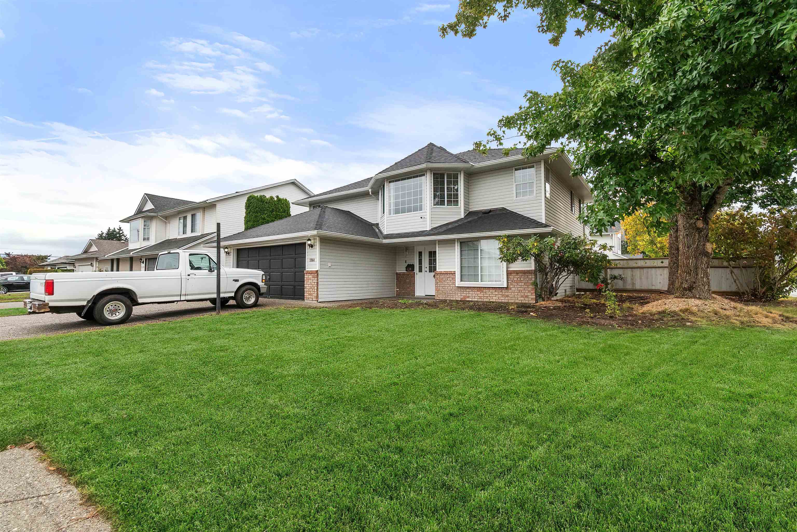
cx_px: 398
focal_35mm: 15
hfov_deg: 100.4
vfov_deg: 77.3
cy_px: 266
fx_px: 332
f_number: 11
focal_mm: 10
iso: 320
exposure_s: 1/250
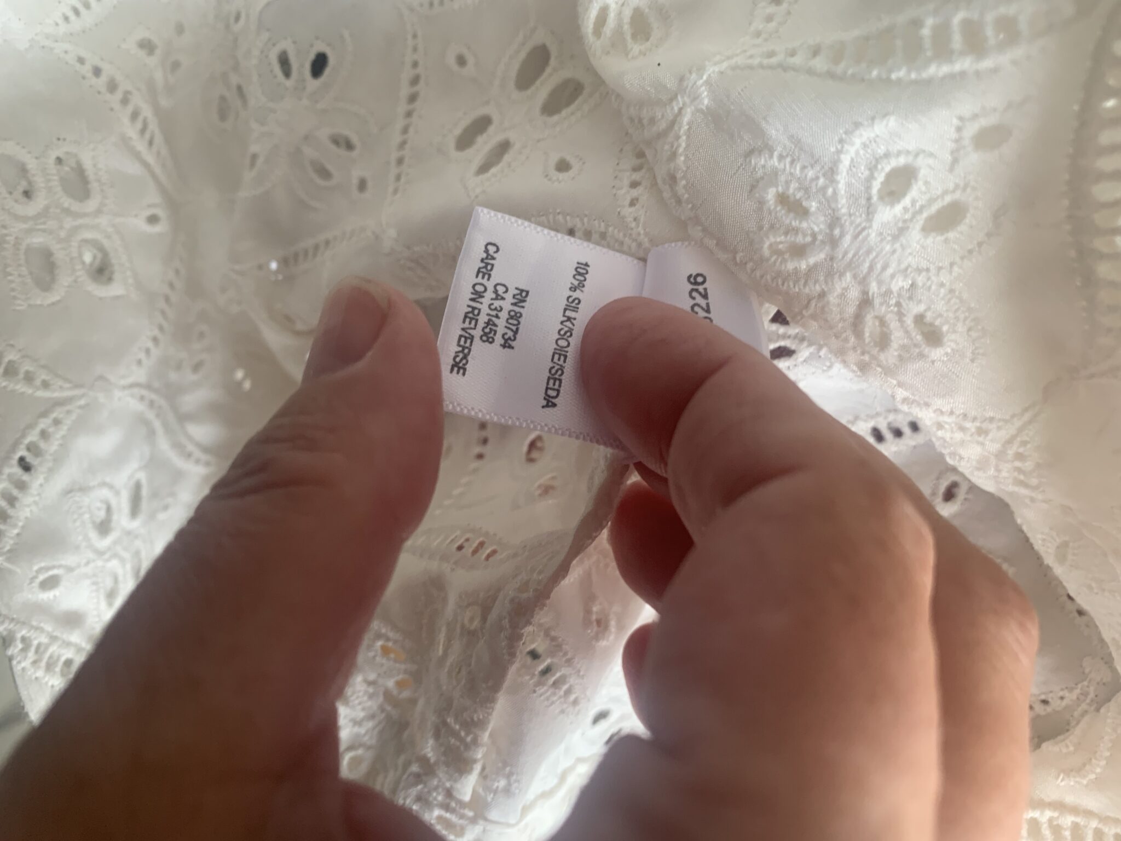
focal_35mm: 26
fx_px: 842
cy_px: 420
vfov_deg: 53.1
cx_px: 560
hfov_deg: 67.3
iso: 100
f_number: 1.8
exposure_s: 1/60
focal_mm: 4.25
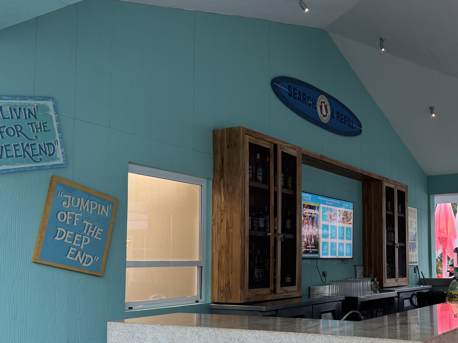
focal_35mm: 40
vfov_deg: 35.6
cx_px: 336
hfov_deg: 45.4
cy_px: 225
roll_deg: -0.5
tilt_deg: +3.3
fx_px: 529
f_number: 1.78
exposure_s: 1/60
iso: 125
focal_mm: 6.76
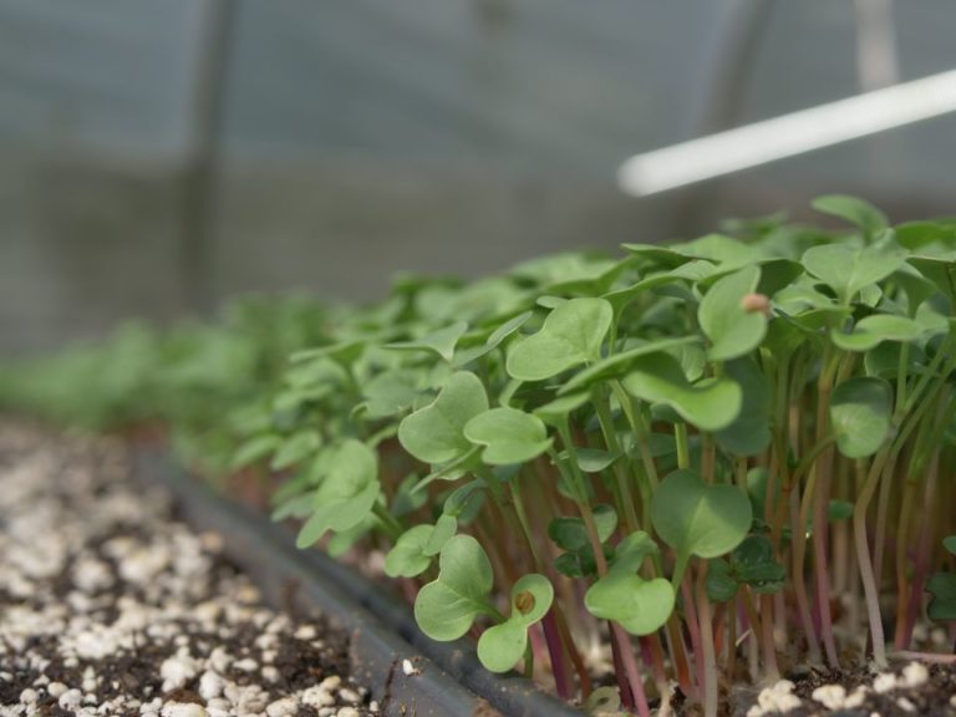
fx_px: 1381
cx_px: 478
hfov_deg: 38.2
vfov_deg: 29.1
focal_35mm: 50
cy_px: 358
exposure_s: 1/1000
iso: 160
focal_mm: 25
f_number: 3.5
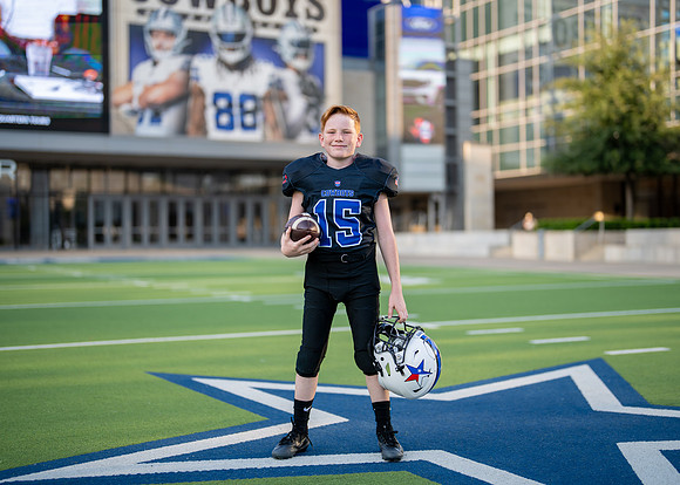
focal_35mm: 54
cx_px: 349
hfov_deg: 36.0
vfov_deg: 26.2
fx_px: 1045
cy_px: 236
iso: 100
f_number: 1.2
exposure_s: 1/2000
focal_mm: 50
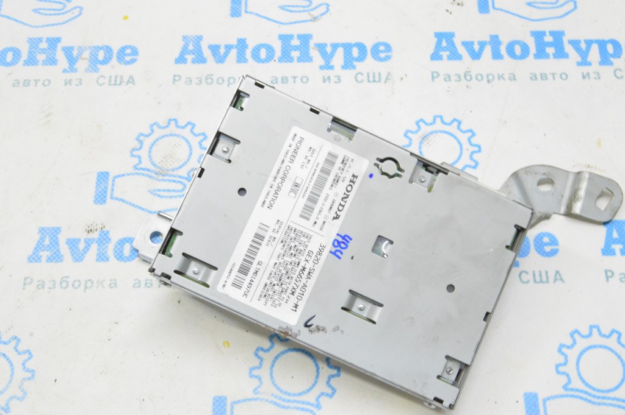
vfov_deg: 28.0
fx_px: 833
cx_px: 312
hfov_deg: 41.1
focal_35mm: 48
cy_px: 208
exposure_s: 1/15
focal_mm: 32
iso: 6400
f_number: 20
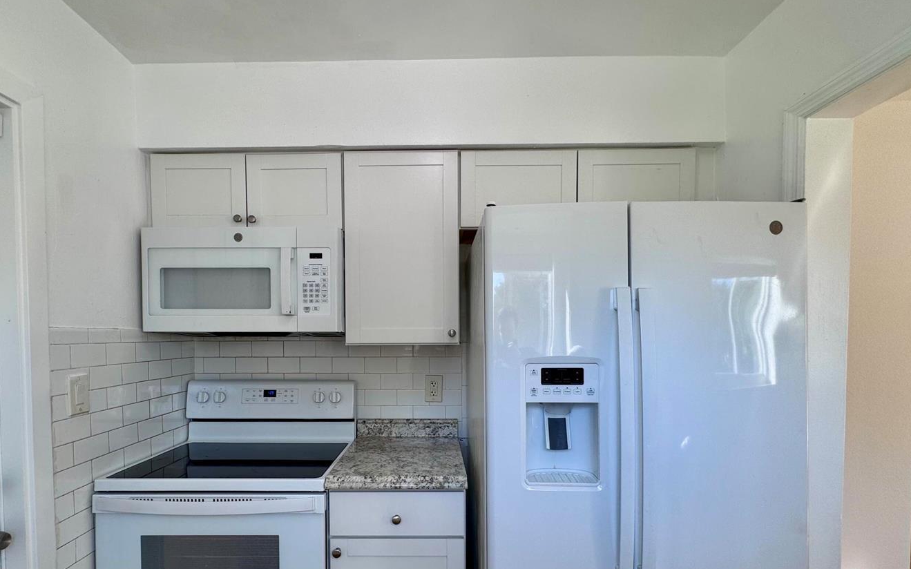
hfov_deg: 91.0
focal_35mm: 18
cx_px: 430
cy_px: 352
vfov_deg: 64.1
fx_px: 447
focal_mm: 2.22
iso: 40
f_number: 2.2
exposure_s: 1/148
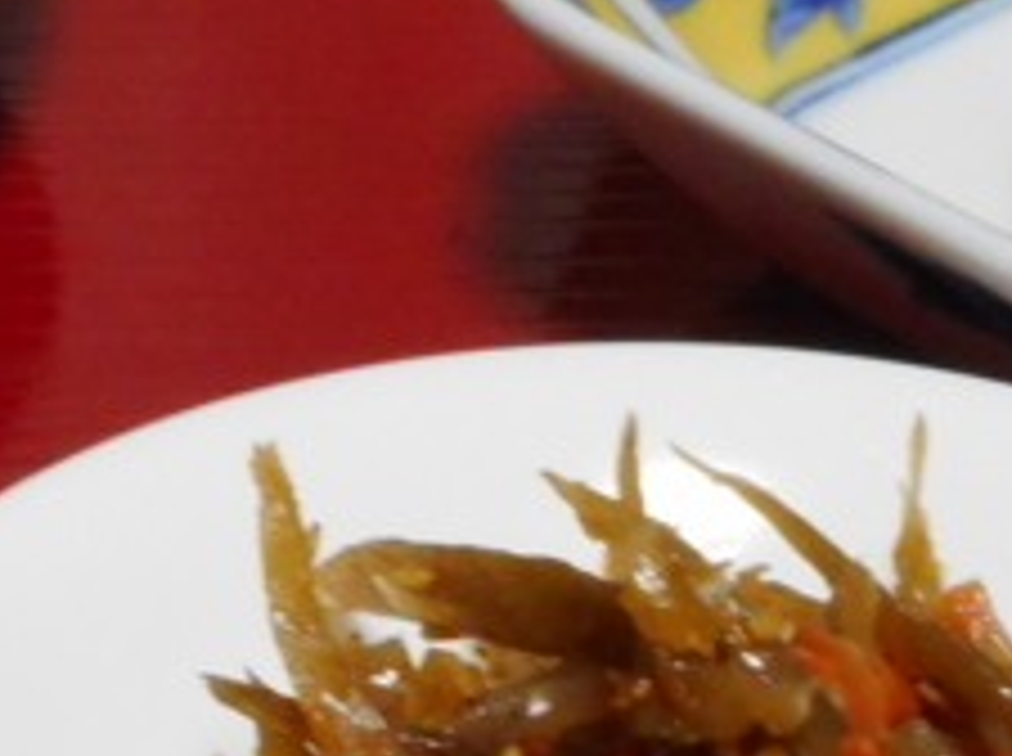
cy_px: 256
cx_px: 279
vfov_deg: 5.5
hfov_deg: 7.4
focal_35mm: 269
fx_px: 7852
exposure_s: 1/13
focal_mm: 10.5
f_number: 5.1
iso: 400
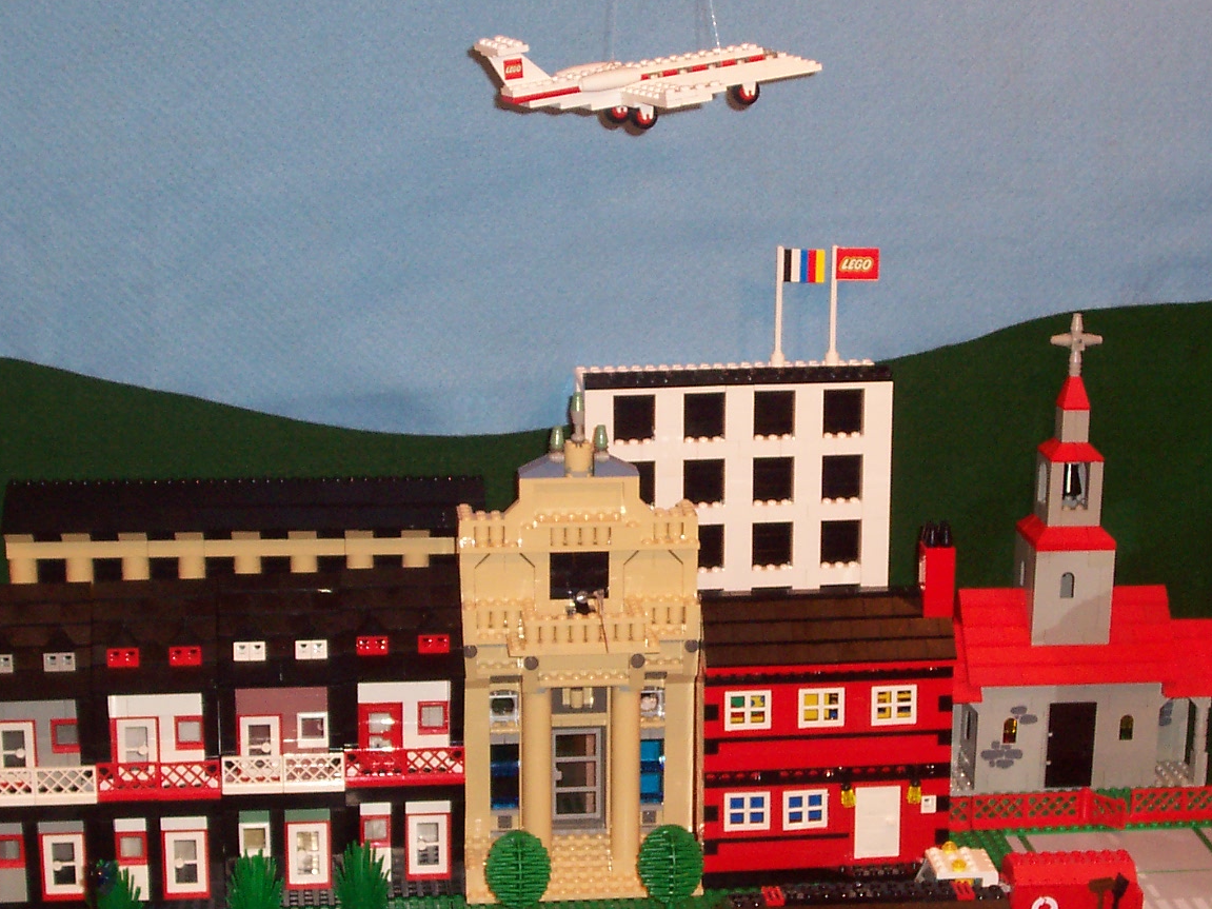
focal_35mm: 82
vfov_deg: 18.0
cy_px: 545
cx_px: 679
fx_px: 2871
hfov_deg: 23.8
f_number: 3.4
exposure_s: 1/60
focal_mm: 8.6
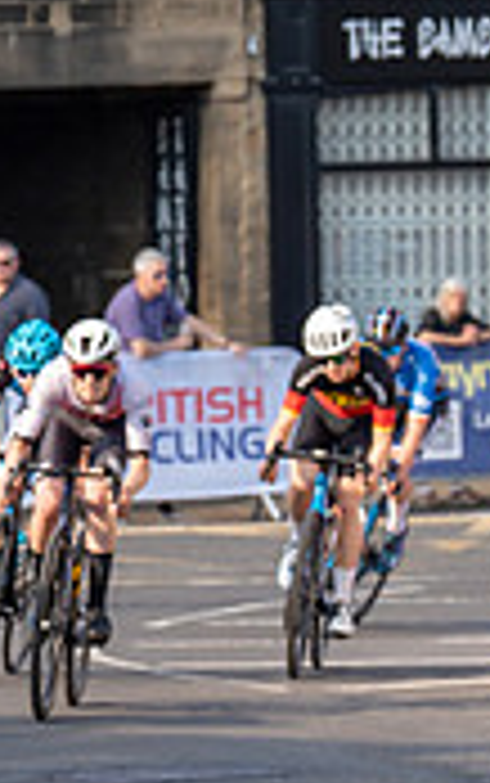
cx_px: -153
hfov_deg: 3.6
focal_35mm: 366
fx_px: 7807
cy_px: 394
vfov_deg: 5.7
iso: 160
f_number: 4
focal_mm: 108
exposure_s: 1/1000
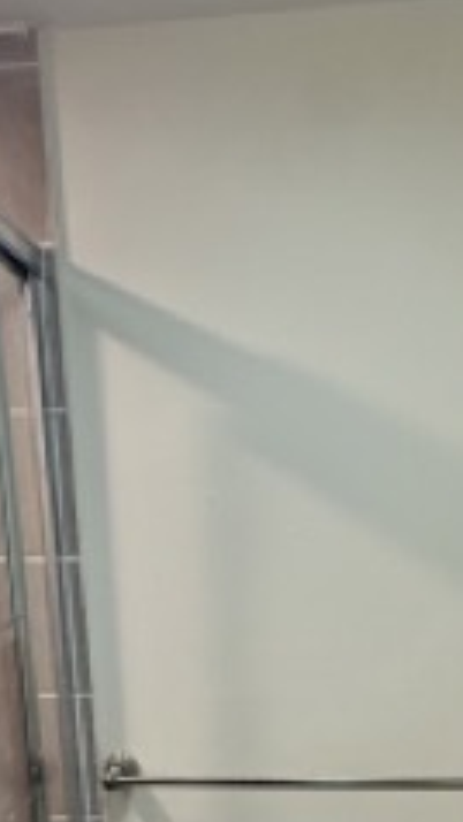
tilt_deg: -17.6
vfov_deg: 40.9
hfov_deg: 28.9
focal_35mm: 41
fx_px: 894
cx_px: 287
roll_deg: +1.0
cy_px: 877
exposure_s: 1/60
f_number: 2.2
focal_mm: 2.22
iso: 250
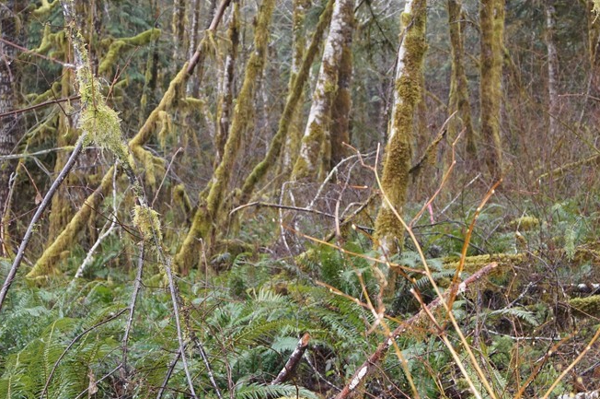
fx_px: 1165
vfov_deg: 19.4
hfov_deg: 28.9
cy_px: 244
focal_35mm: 70
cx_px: 295
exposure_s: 1/160
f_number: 4.5
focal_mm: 28
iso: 640
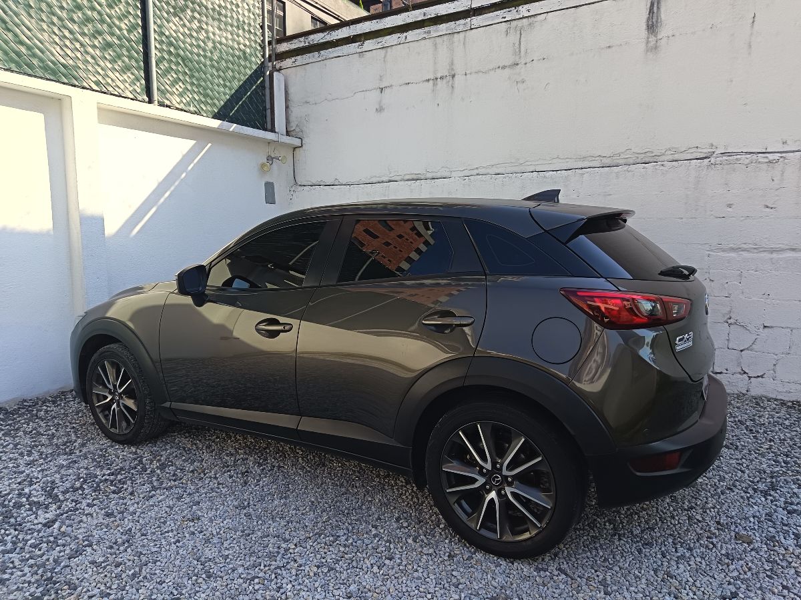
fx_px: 555
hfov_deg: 71.6
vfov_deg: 56.8
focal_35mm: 24
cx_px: 400
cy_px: 300
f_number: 1.75
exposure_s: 1/600
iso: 265
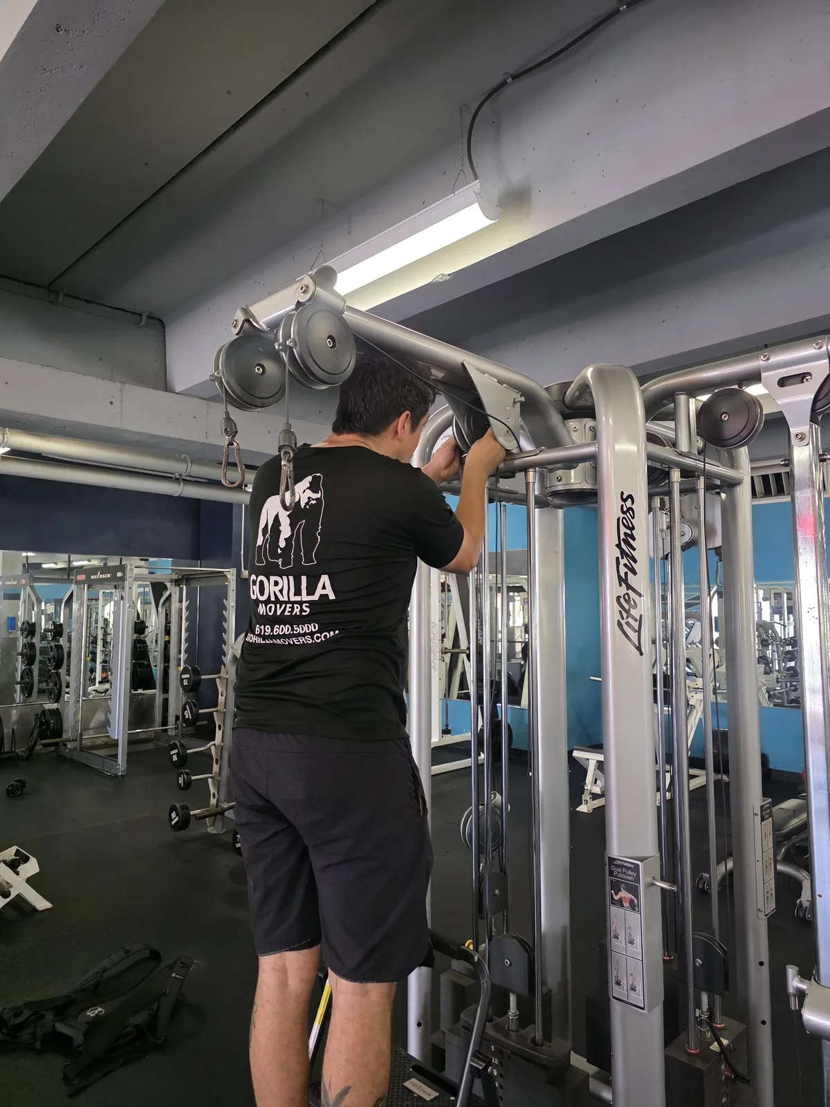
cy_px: 554
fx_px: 735
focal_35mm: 23
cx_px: 415
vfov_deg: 73.9
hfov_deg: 58.9
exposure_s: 1/120
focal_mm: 6.3
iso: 1000
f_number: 1.7
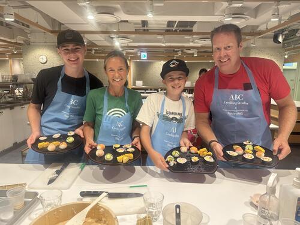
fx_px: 208
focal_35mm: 24
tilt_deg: -8.4
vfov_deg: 56.8
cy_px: 112
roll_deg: -0.8
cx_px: 150
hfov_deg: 71.6
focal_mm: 6.86
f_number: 1.78
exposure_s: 1/100
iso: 125
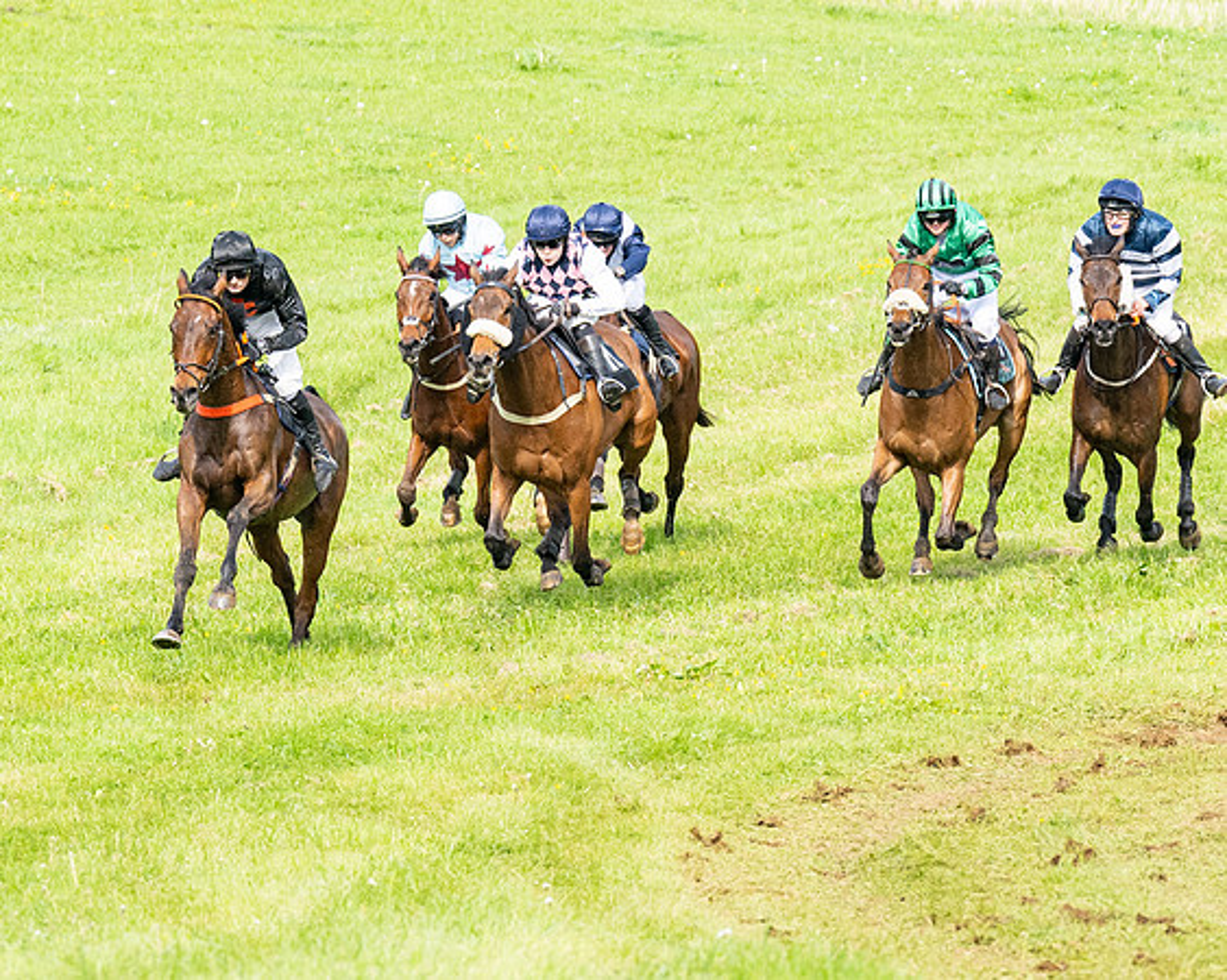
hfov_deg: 3.3
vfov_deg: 2.7
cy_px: 415
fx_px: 20994
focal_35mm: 578
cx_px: 269
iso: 400
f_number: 5.6
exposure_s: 1/1600
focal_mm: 200
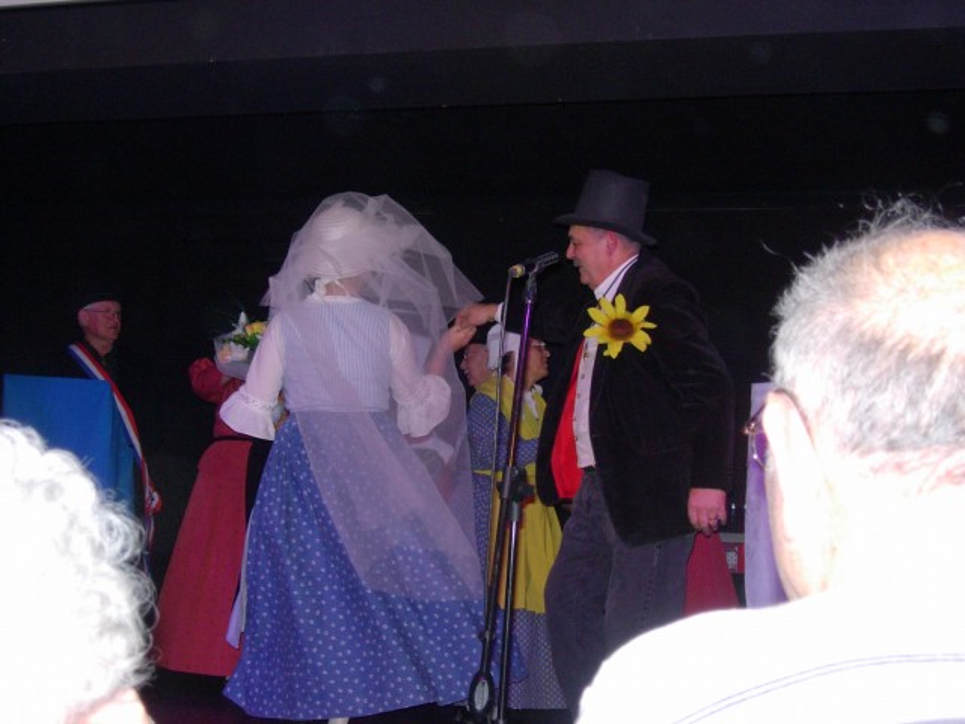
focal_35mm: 61
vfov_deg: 24.0
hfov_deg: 31.7
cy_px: 362
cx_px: 482
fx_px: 1701
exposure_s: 1/157
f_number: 3.5
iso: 194
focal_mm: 12.7
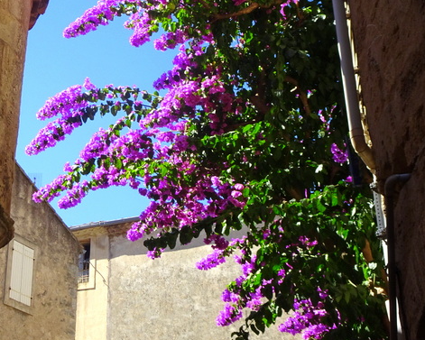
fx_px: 793
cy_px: 102
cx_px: 101
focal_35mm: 63
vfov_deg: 24.1
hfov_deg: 29.5
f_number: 4
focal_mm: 6.56
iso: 80
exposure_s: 1/250
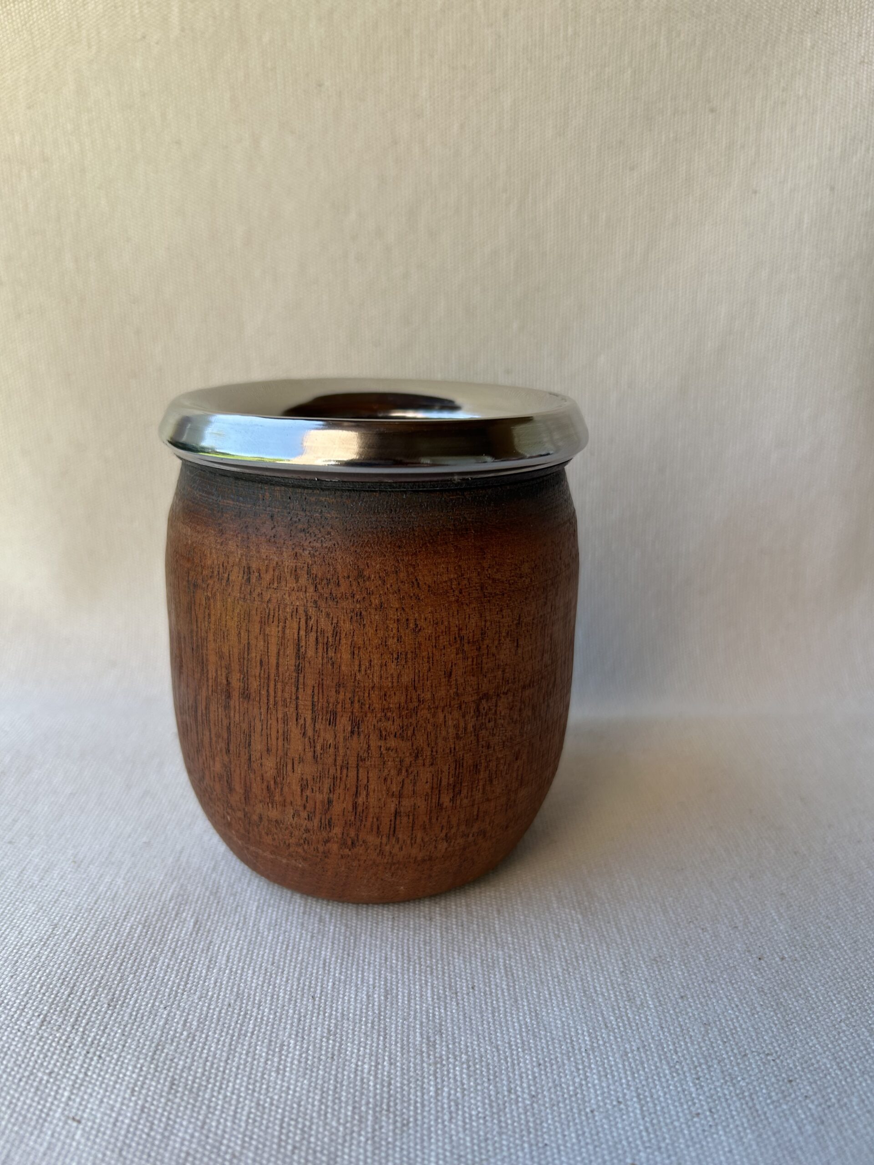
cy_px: 582
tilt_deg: -17.2
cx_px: 437
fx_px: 875
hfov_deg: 53.1
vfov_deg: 67.3
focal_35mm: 26
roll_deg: -2.1
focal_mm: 5.7
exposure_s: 1/471
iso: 50
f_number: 1.5
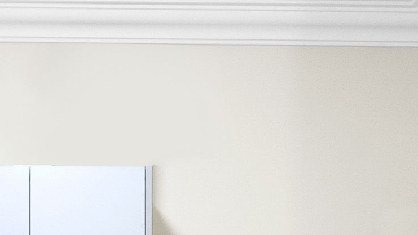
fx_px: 1064
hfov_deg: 22.1
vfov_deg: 11.2
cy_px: 495
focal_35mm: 96
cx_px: 118
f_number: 7.1
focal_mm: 16
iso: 2500
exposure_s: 1/13
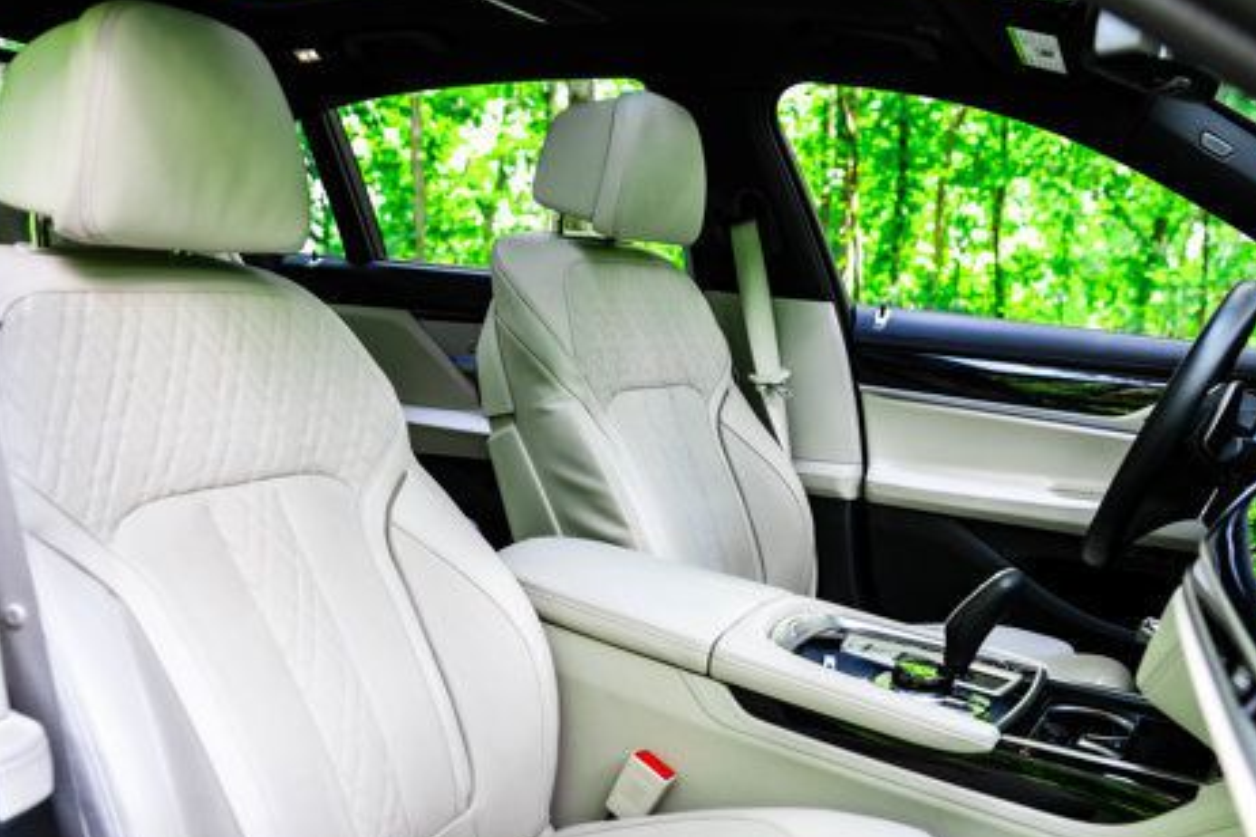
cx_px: 644
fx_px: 1256
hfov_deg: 53.1
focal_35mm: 36
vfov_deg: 36.6
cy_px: 545
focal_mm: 26
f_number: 3.5
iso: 1000
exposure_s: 1/250
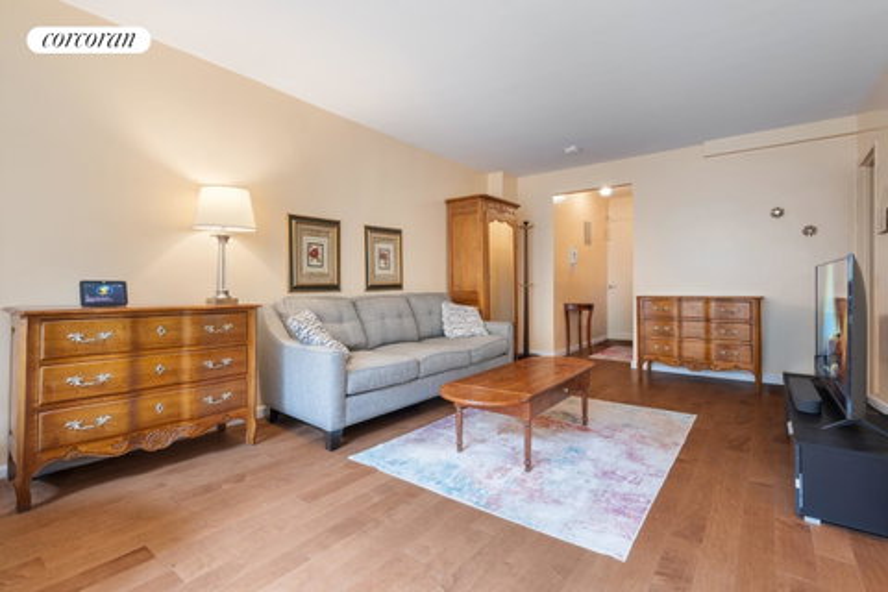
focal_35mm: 17
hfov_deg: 93.3
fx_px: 419
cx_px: 444
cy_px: 296
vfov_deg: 70.4
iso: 320
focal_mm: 17
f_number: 9
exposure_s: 1.6
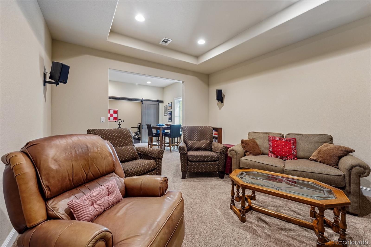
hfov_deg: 104.3
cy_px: 124
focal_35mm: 14
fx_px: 144
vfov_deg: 81.2
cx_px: 186
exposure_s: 1/3.33
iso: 400
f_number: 8
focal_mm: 14
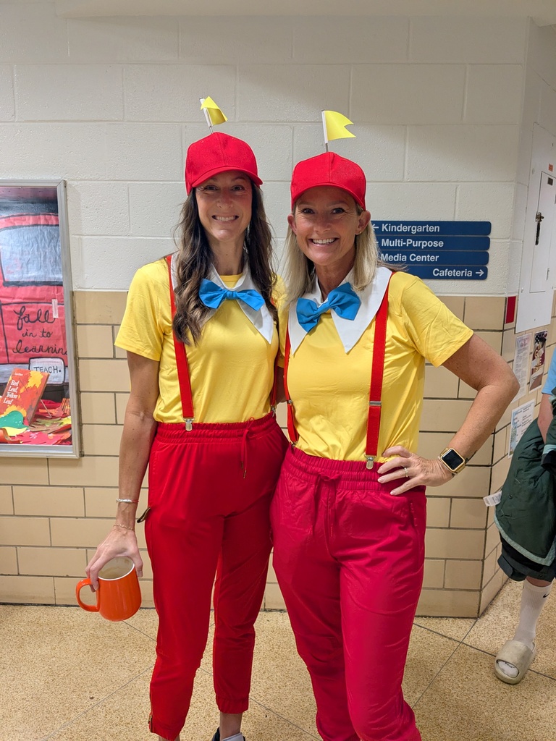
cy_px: 370
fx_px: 578
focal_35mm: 27
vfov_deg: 65.3
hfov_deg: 51.4
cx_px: 278
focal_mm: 4.38
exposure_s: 1/121
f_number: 1.73
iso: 215
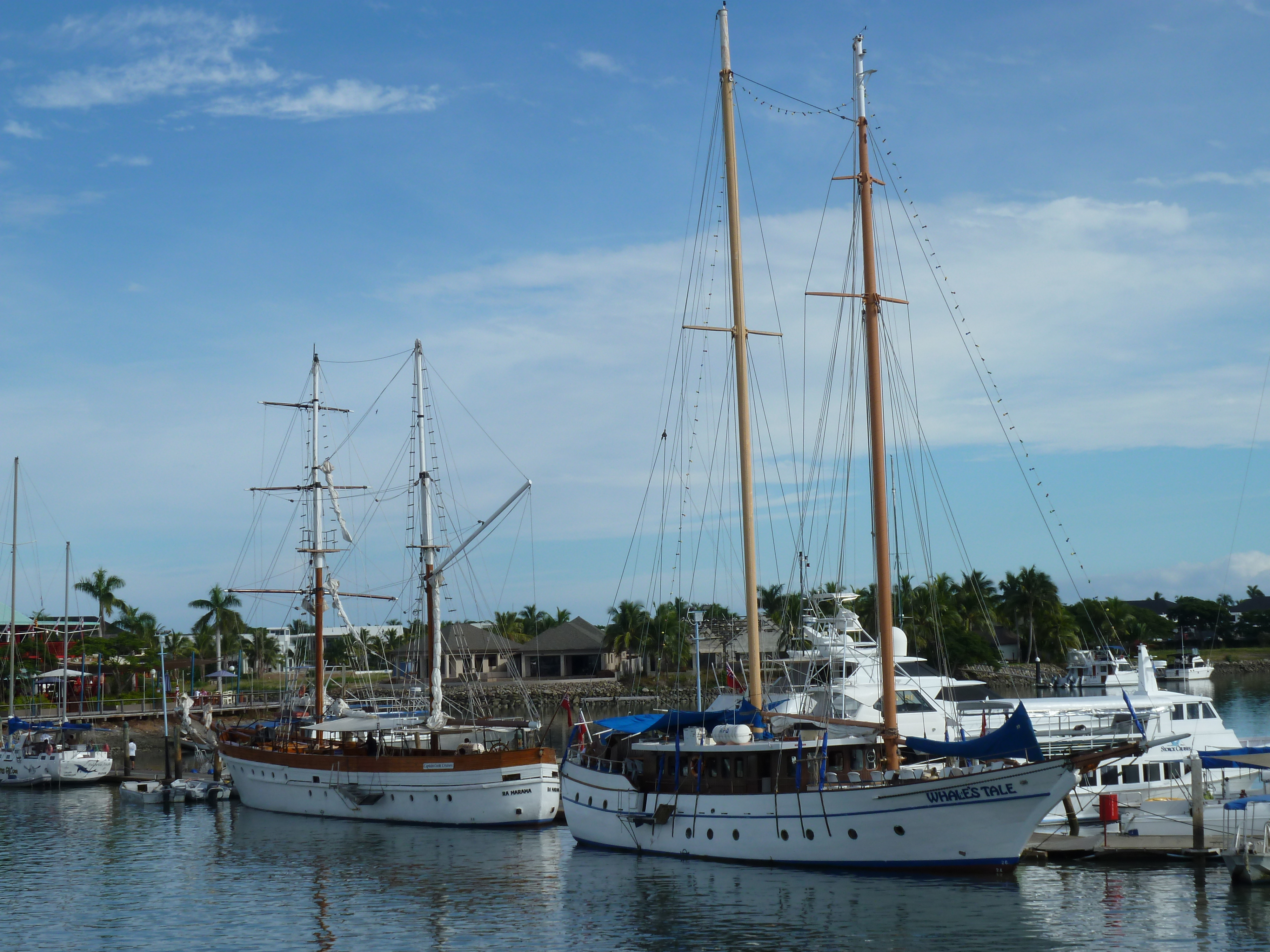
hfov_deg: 27.0
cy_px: 476
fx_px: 2642
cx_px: 635
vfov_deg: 20.4
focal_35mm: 72
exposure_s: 1/500
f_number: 5.6
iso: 80
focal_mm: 11.9
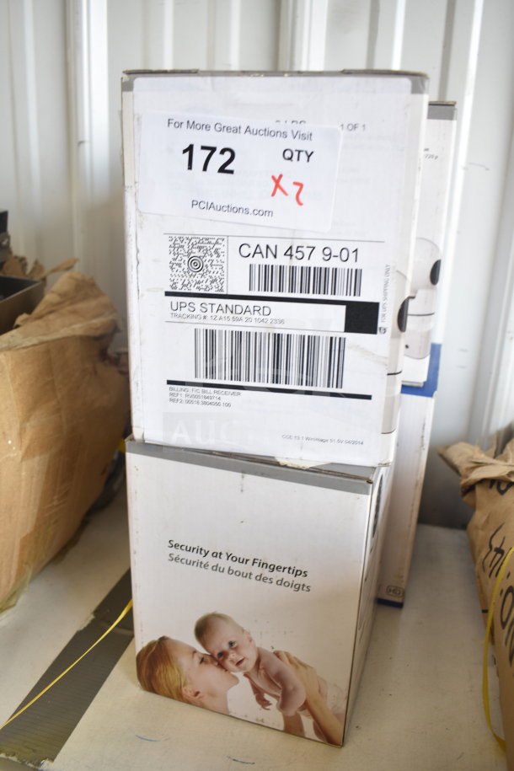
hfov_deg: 43.6
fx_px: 642
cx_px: 257
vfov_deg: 61.9
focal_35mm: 30
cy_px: 386
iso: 200
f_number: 3.5
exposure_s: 1/50
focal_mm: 20
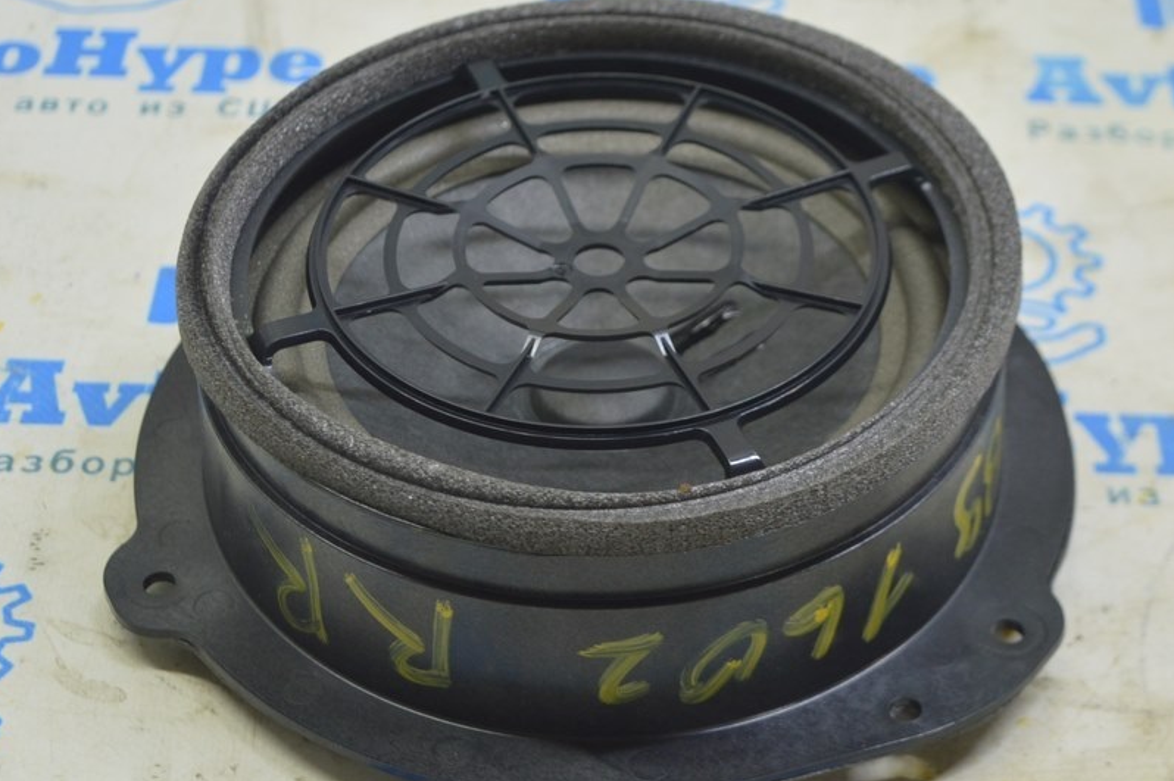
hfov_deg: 23.5
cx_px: 602
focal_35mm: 87
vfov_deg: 15.7
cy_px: 441
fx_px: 2824
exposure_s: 1/20
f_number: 5.6
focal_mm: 45
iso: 400
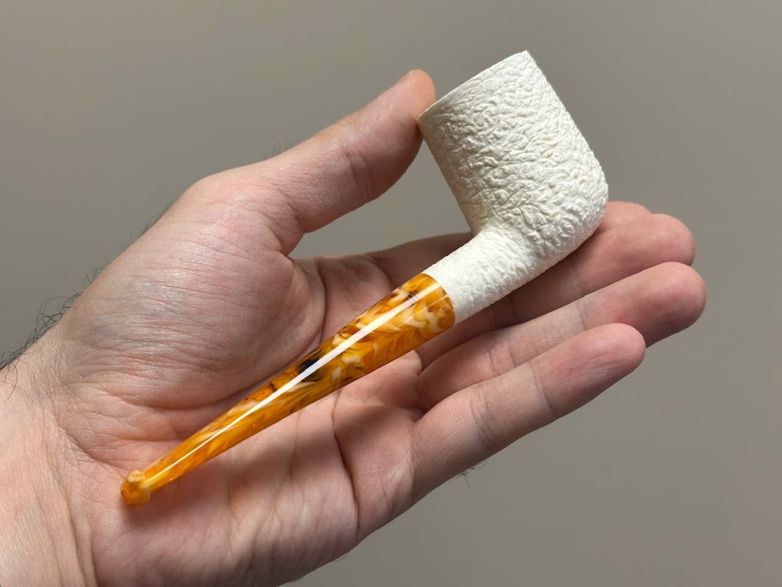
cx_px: 391
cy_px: 294
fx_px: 1084
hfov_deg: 39.7
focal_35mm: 48
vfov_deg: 30.3
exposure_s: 1/121
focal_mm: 6.86
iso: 64
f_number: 1.78
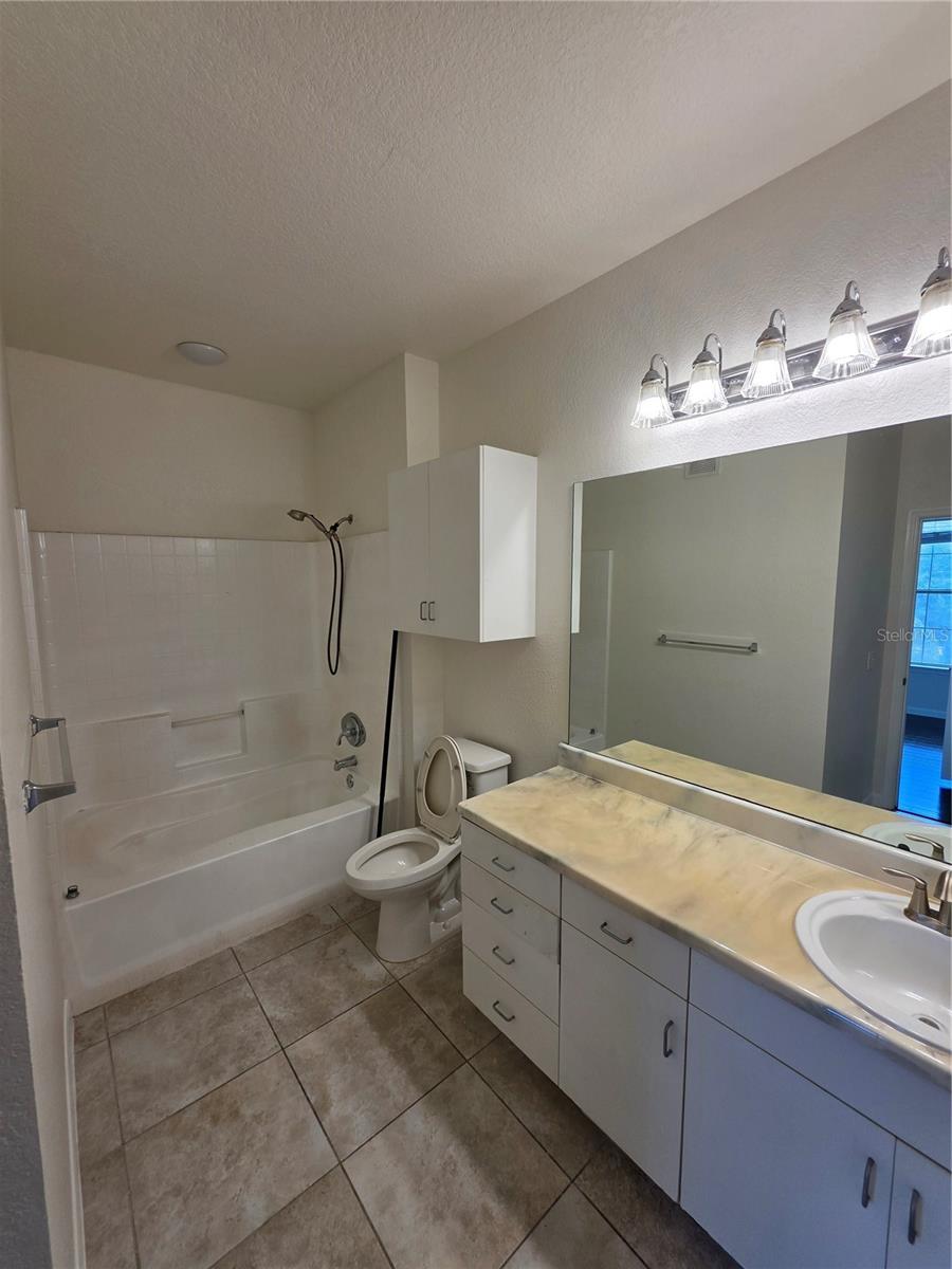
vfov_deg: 106.2
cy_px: 634
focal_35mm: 13
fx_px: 477
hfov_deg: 89.9
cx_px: 476
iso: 32
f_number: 1.9
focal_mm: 2.2
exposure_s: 1/120
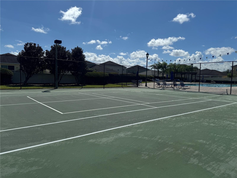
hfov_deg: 71.6
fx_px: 164
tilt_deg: -3.8
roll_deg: -2.4
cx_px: 118
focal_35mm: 24
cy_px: 89
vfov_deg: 56.8
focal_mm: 6.76
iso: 80
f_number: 1.78
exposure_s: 1/10417
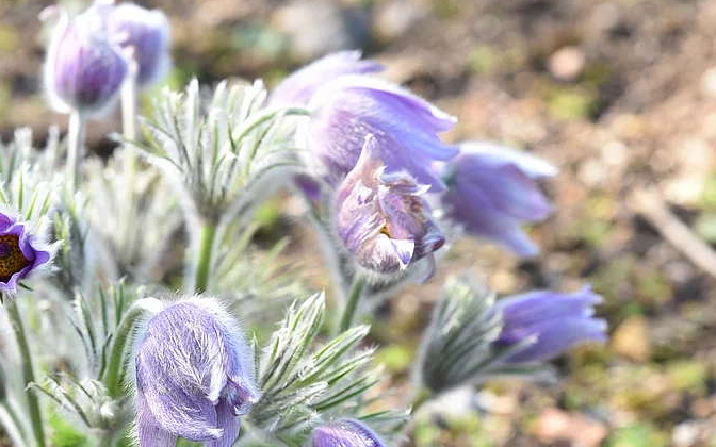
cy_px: 355
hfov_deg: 15.0
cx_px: 135
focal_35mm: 138
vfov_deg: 9.5
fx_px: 2693
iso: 125
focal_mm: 70
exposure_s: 1/60
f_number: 6.3
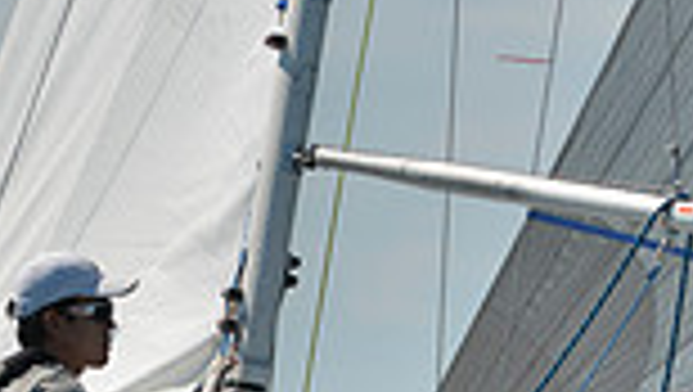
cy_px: 620
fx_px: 21080
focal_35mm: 1146
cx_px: -40
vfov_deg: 1.1
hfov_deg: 1.9
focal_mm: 290
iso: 200
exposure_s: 1/1250
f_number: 6.3
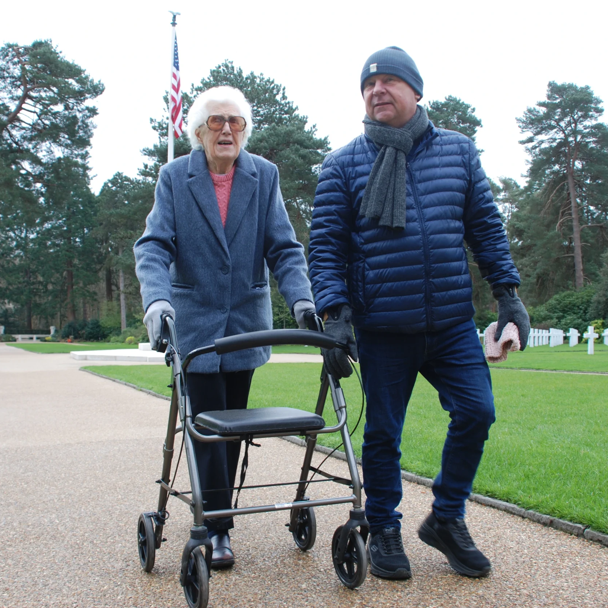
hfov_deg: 42.8
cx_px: 308
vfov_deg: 42.8
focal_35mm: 39
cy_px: 303
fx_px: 775
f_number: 5.6
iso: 110
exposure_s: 1/125
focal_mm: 20
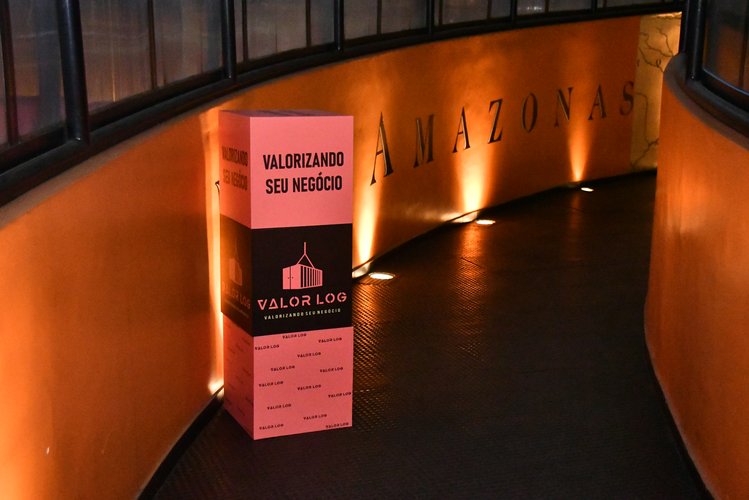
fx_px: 1082
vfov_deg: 26.0
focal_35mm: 52
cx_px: 374
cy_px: 250
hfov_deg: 38.2
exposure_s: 1/160
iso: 16000
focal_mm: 35
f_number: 4.5
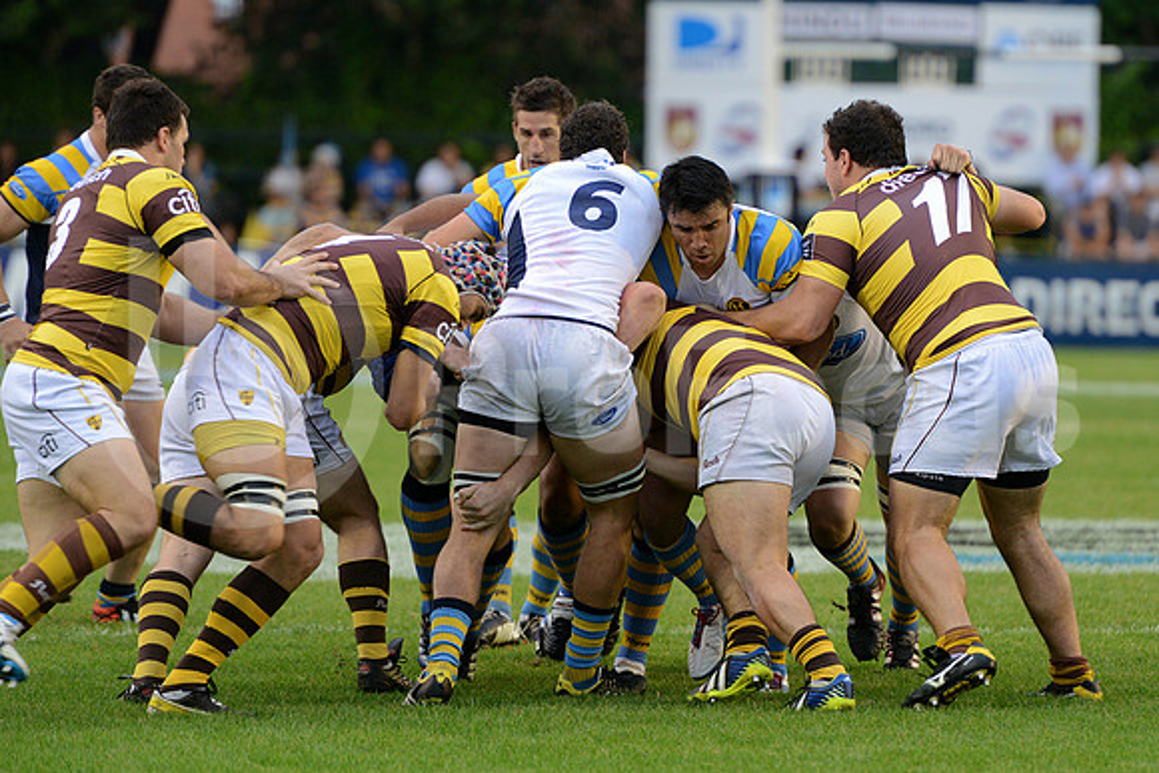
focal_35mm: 270
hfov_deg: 7.6
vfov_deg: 5.1
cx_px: 580
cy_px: 386
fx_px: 8694
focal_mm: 270
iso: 2000
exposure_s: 1/500
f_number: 4
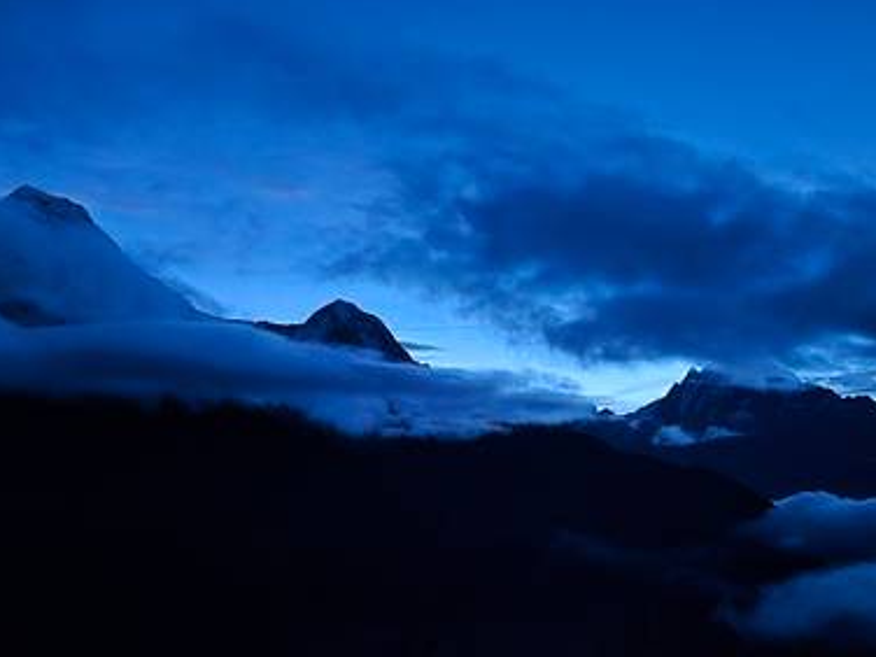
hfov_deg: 42.7
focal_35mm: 44
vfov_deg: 32.9
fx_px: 1113
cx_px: 345
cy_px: 319
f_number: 1.8
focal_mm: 5.4
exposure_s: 1/16.7
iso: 2500
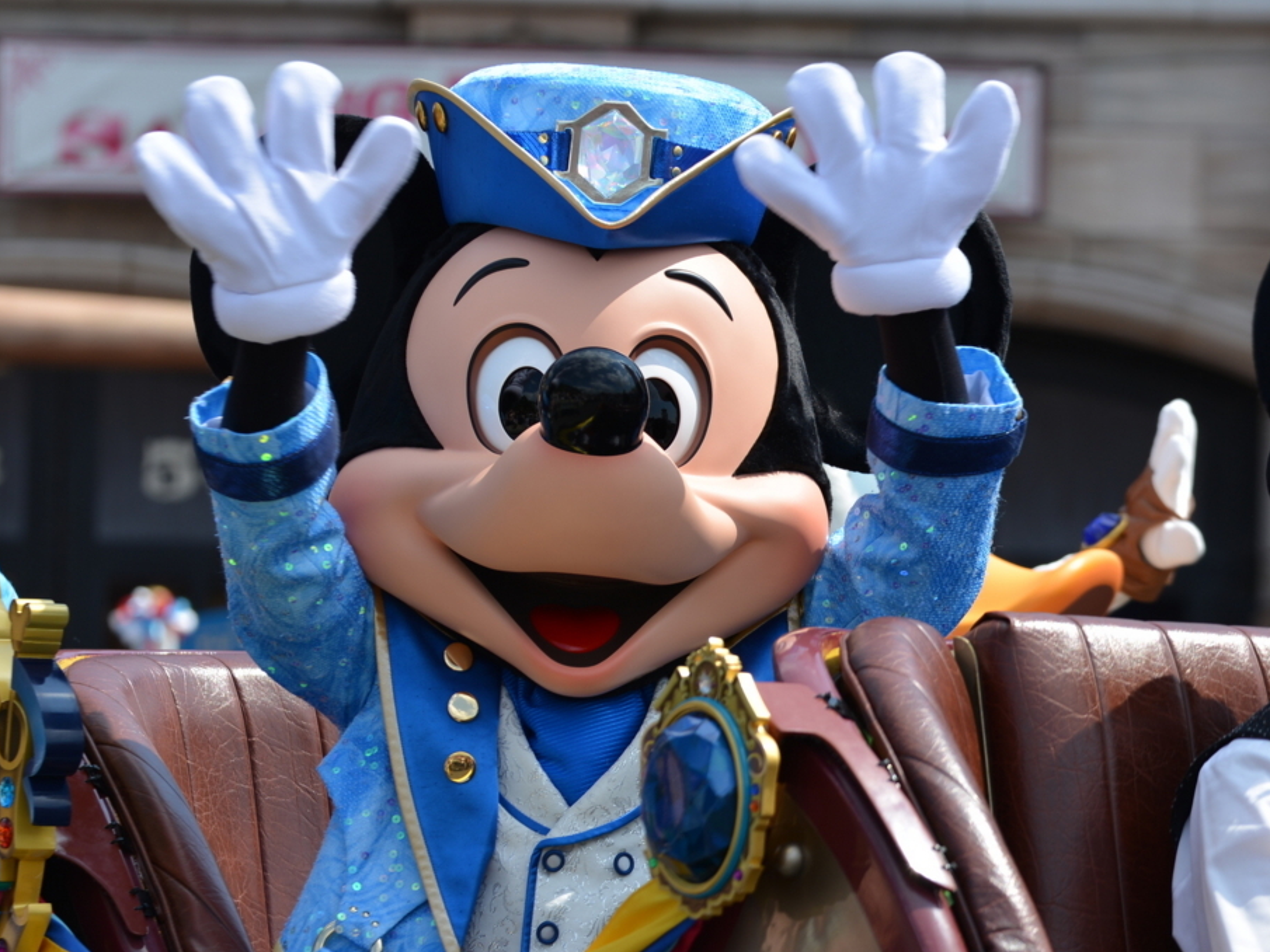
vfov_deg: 10.9
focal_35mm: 136
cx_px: 599
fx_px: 4990
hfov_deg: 14.5
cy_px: 478
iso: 100
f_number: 6.3
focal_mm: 125
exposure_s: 1/500
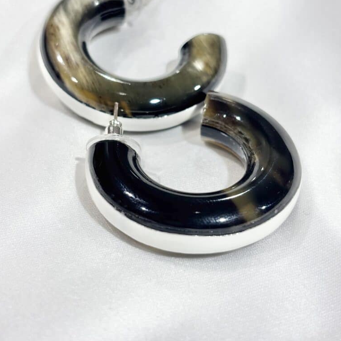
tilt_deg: -30.9
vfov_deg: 27.7
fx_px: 691
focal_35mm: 62
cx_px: 170
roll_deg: +5.9
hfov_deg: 27.7
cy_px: 140
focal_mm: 5.96
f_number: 1.6
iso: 32
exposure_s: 1/183
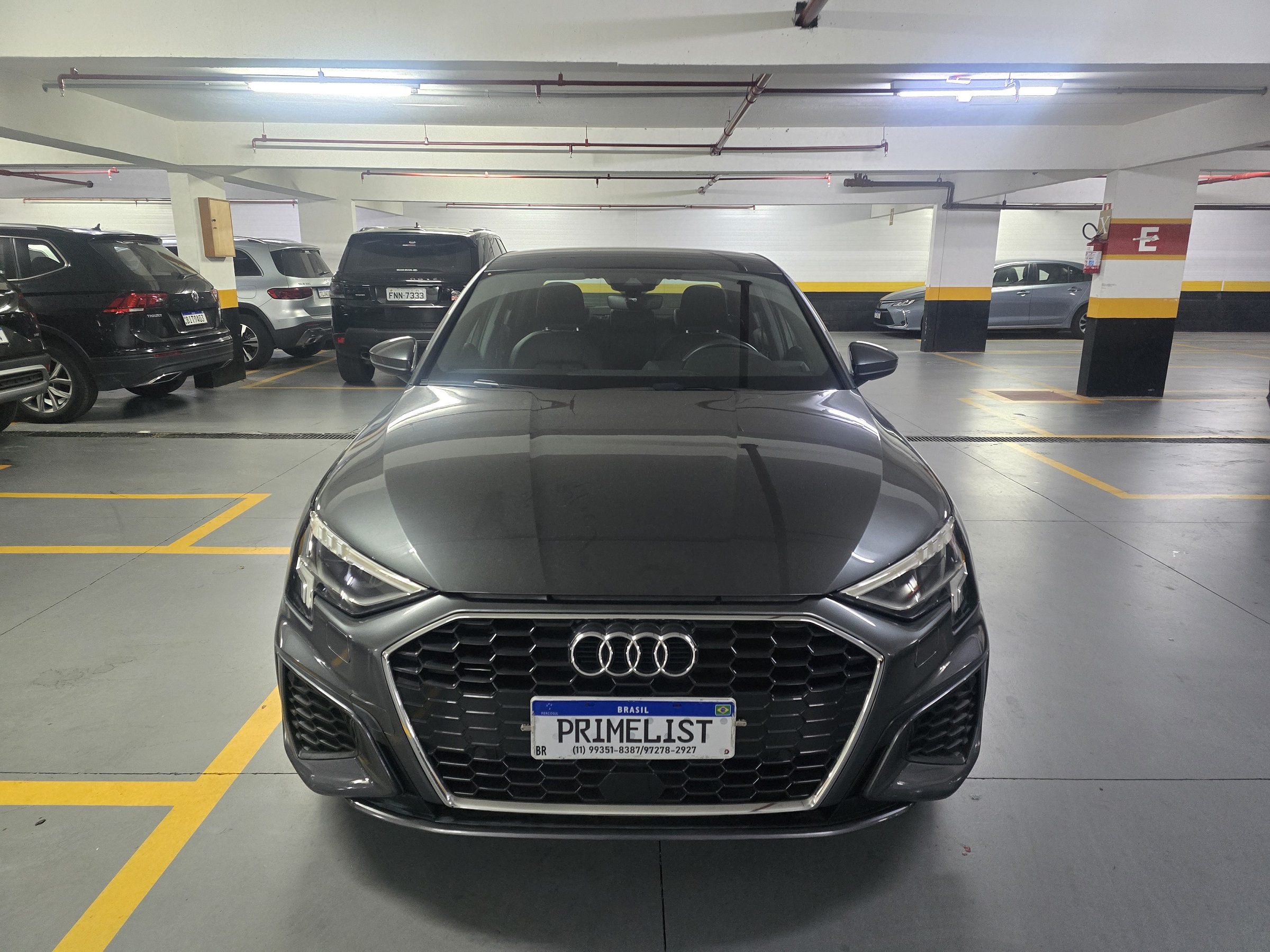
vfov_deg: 58.9
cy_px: 476
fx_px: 844
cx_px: 635
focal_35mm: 23
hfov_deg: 73.9
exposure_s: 1/60
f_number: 1.7
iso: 2000
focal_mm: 6.3
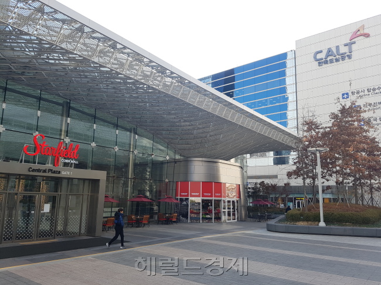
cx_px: 190
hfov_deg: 67.3
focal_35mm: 26
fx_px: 286
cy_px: 142
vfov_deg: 53.0
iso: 50
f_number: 1.7
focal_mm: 4.2
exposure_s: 1/584
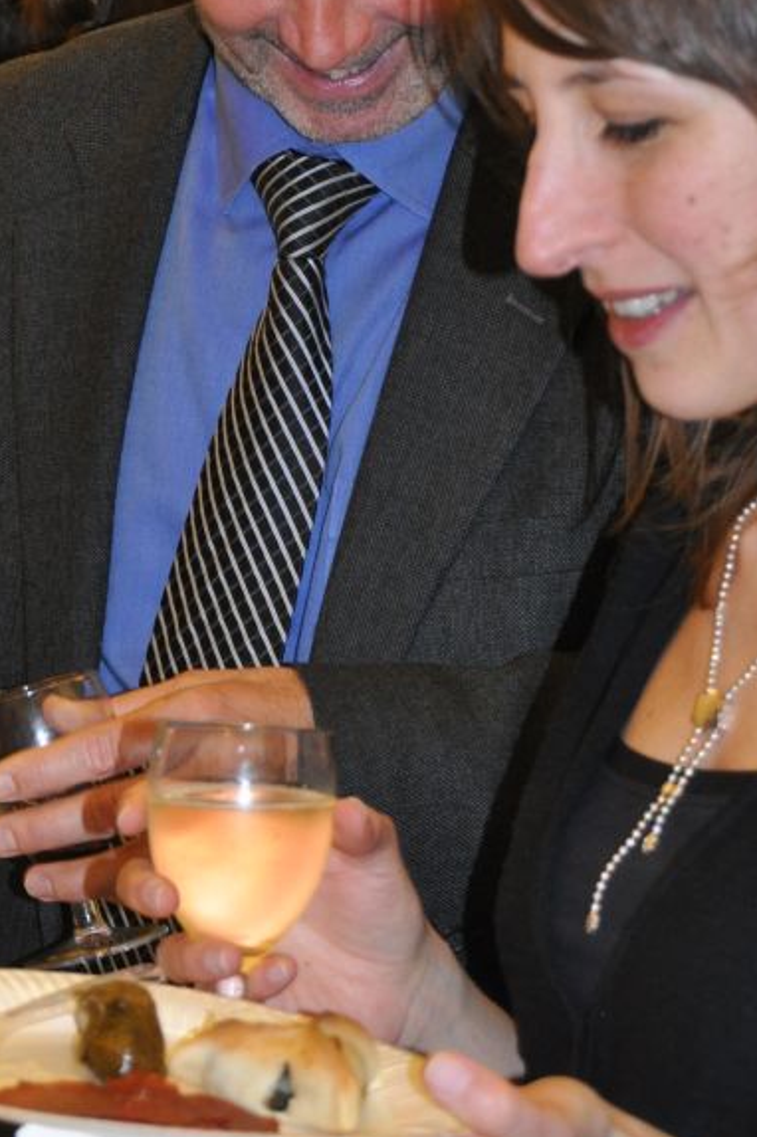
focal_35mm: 188
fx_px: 5937
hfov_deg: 7.3
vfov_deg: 10.9
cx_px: 9
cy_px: 325
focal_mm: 60
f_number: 5
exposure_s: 1/60
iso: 800
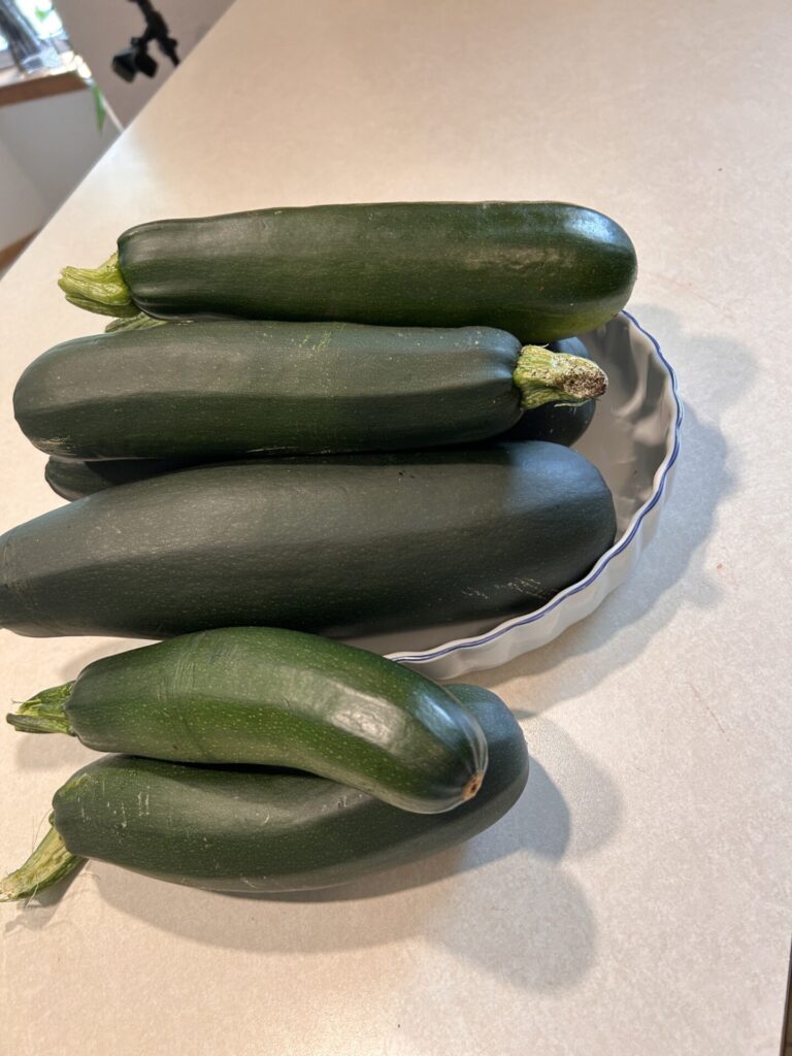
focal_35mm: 26
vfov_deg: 67.3
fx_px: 793
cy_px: 528
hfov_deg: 53.1
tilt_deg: -49.6
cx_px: 396
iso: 80
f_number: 1.5
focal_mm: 5.7
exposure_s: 1/60
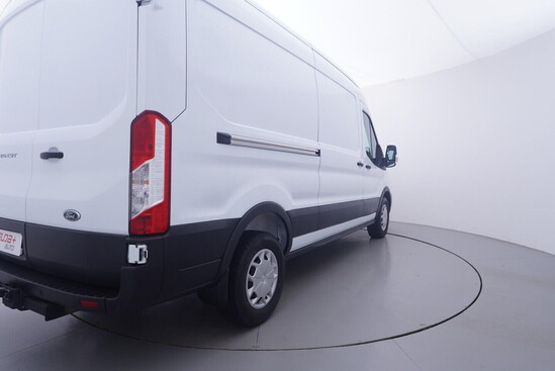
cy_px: 186
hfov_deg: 77.3
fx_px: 347
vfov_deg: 56.2
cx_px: 278
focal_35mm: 22
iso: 200
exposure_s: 1/80
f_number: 5
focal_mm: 15
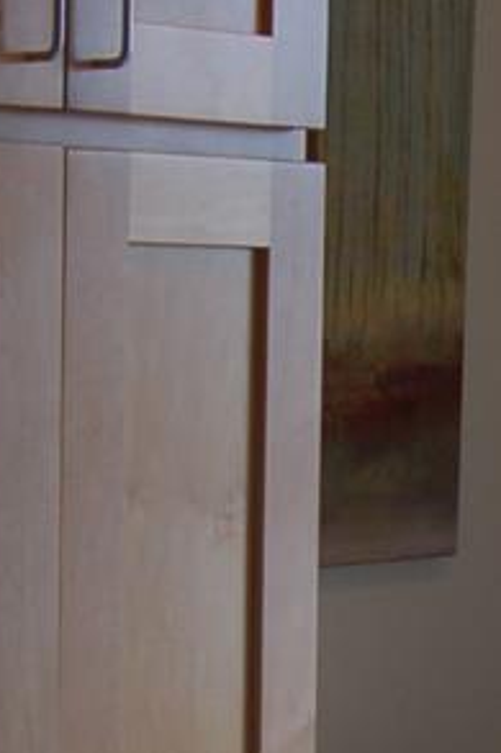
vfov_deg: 14.8
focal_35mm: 138
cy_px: 600
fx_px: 2884
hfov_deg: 9.8
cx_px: 623
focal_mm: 18
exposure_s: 1/125
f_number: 5.6
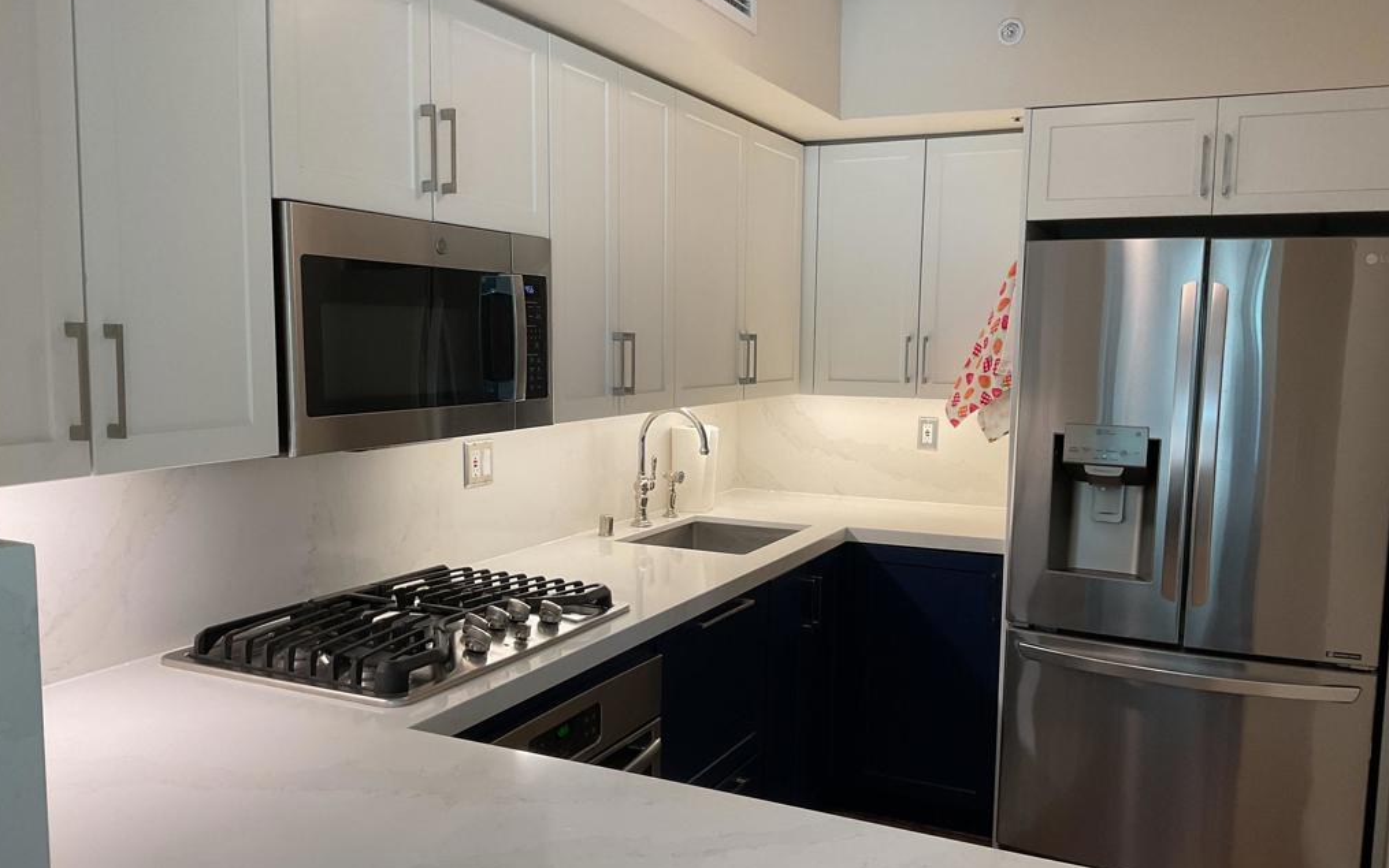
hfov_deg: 61.2
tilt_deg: -6.8
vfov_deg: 40.6
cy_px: 459
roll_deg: +0.1
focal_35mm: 31
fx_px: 1174
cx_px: 691
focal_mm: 3
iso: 64
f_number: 1.8
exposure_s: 1/120
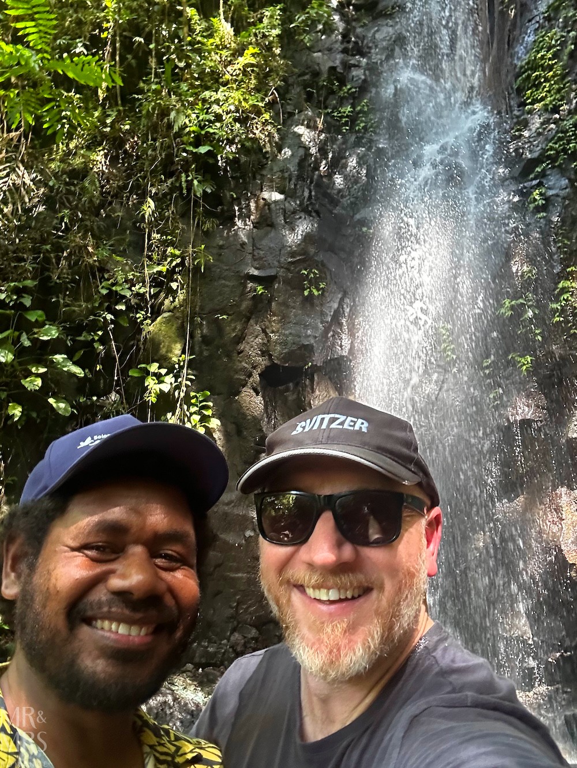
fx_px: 667
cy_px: 384
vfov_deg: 60.0
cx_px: 288
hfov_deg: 46.8
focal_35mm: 30
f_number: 1.9
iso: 320
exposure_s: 1/60
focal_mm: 2.69
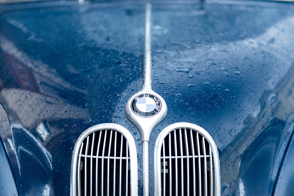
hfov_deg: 28.0
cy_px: 98
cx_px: 150
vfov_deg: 18.9
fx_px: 589
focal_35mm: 72
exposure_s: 1/100
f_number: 2.8
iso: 1000
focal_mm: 70
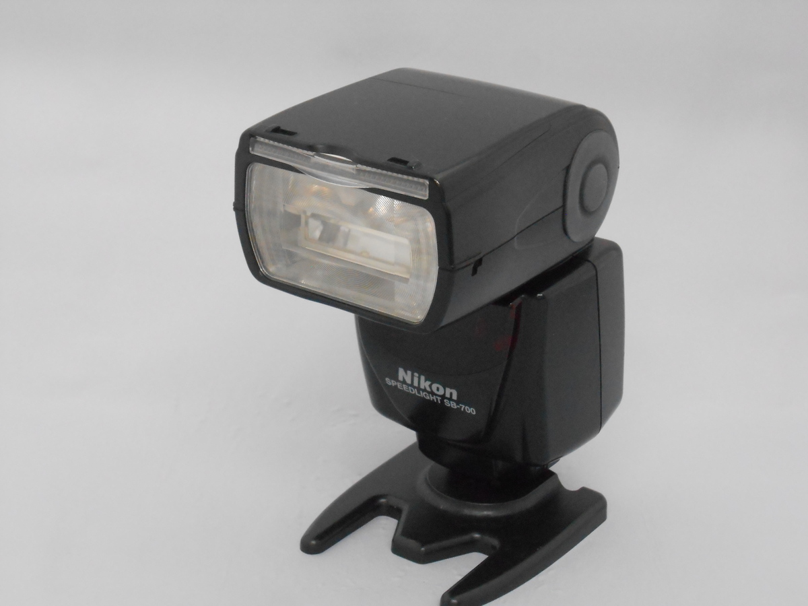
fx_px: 1681
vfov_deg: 20.4
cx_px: 404
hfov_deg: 27.0
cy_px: 303
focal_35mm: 72
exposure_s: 1/60
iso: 800
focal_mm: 12.8
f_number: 6
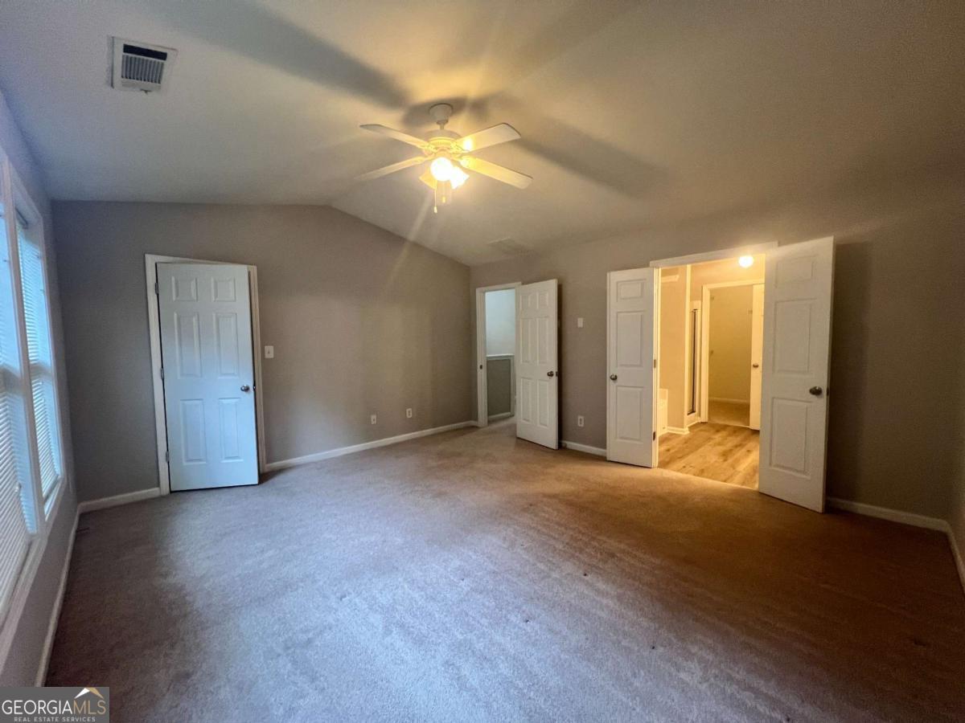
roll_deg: +0.8
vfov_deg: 89.9
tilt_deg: -4.2
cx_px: 482
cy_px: 362
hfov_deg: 106.2
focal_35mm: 13
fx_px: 362
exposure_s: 1/60
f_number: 1.8
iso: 250
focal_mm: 1.57
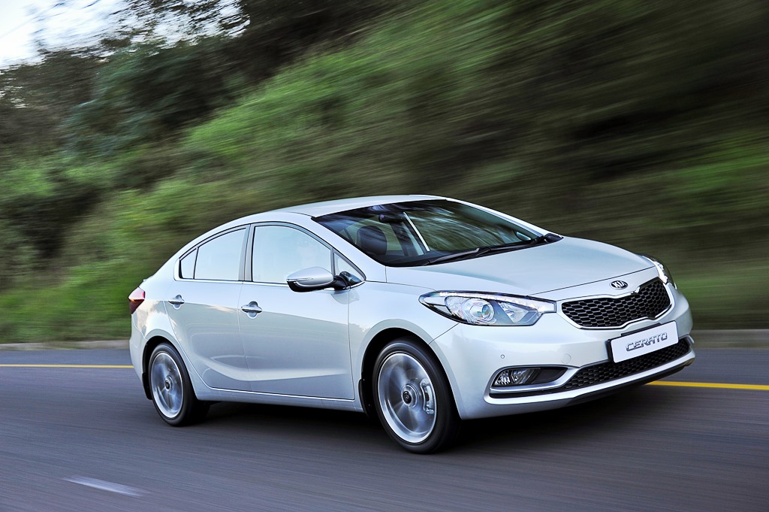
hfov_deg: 41.1
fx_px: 1024
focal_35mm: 48
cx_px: 384
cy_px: 256
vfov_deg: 28.0
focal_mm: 48
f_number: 8
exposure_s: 1/30
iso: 200
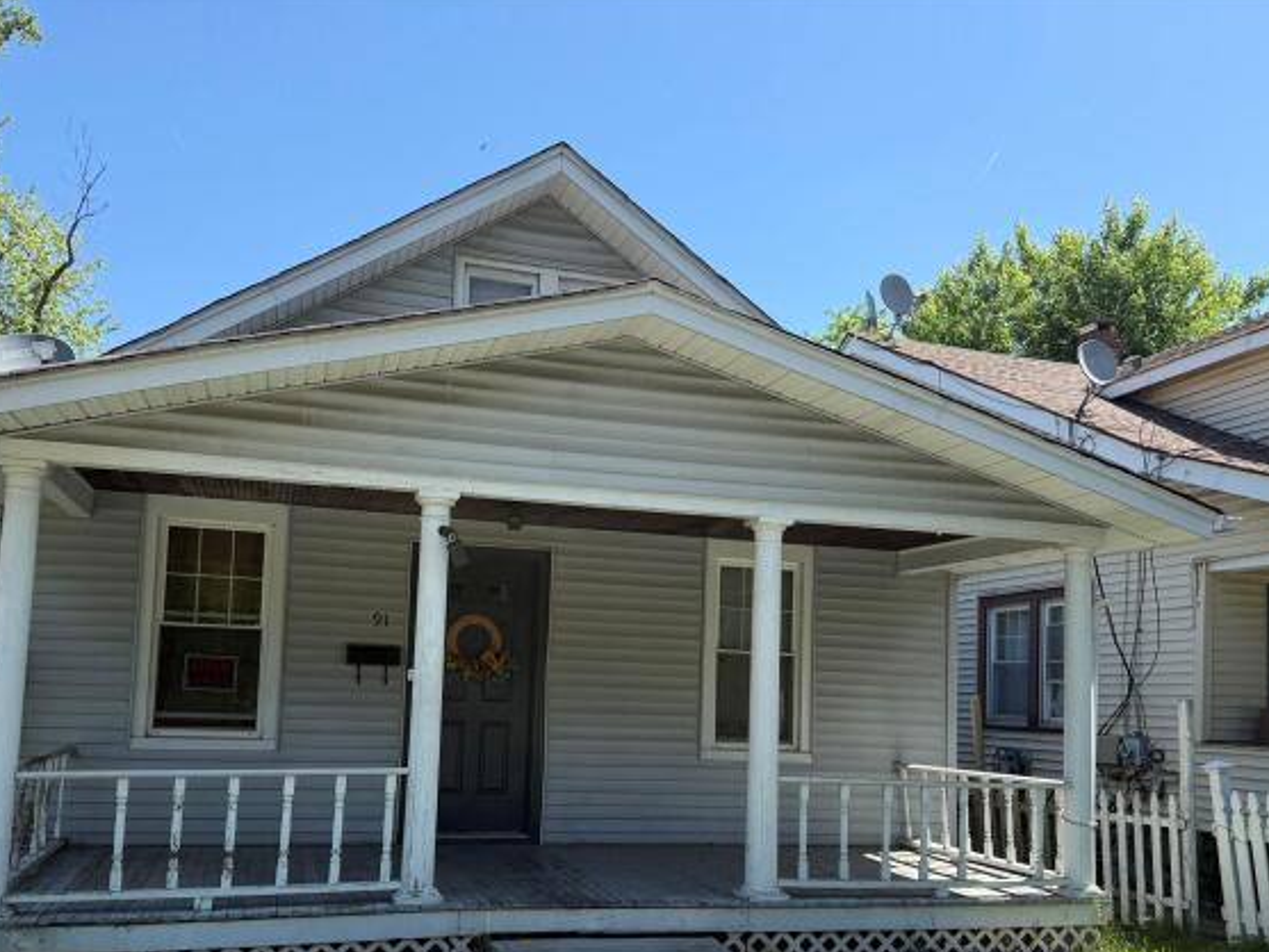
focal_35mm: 31
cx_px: 586
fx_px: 1137
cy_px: 604
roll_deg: -2.0
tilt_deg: +4.4
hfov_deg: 58.3
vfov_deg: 45.0
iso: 80
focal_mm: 6.76
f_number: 1.78
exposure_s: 1/2370
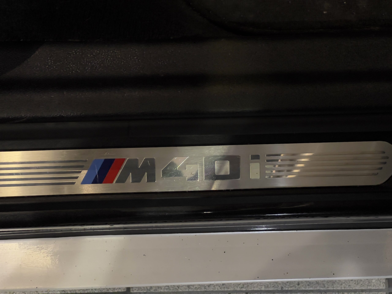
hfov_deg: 25.3
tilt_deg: -79.2
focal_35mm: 77
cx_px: 196
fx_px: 872
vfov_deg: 19.1
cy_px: 147
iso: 1600
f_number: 2.8
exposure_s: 1/27
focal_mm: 9
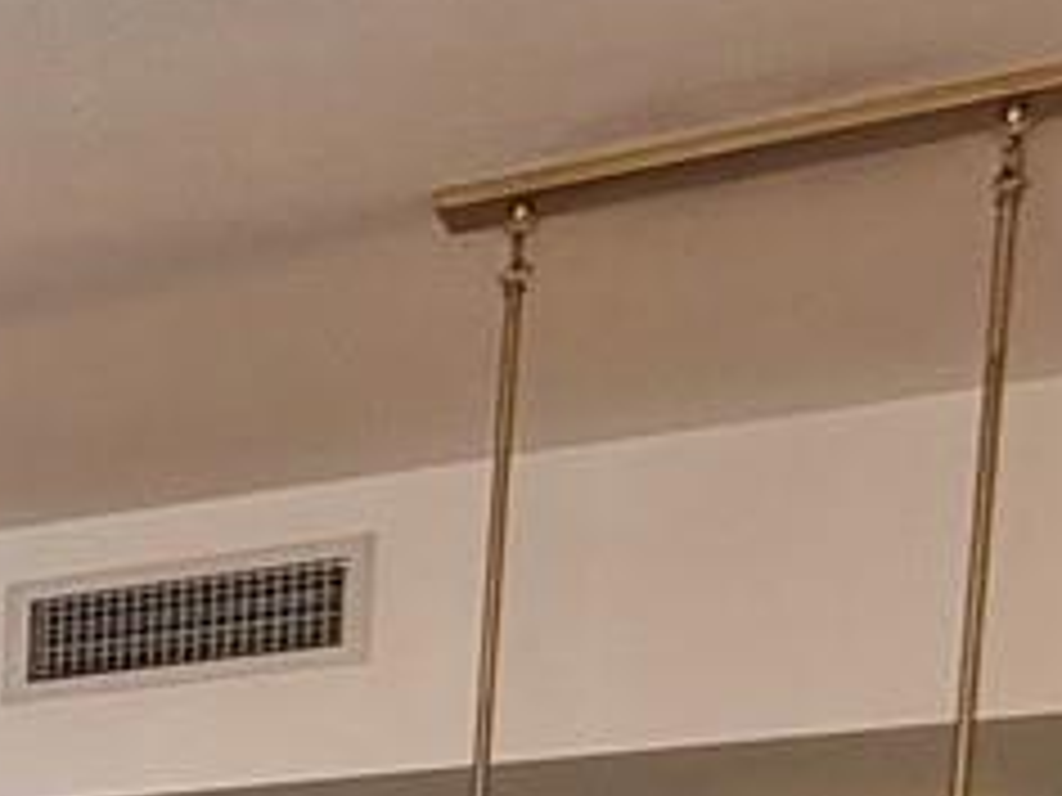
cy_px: 1444
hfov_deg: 11.1
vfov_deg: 13.8
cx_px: -2232
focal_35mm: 95
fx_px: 2915
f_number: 2.2
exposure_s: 1/120
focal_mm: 2.22
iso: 125
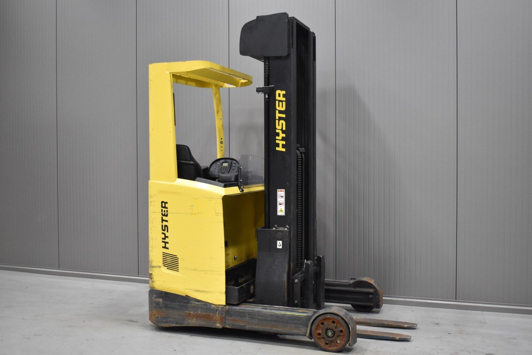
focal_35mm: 39
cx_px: 272
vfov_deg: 34.6
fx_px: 569
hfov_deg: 50.1
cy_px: 180
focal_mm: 25
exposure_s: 1/80
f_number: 4
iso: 1600
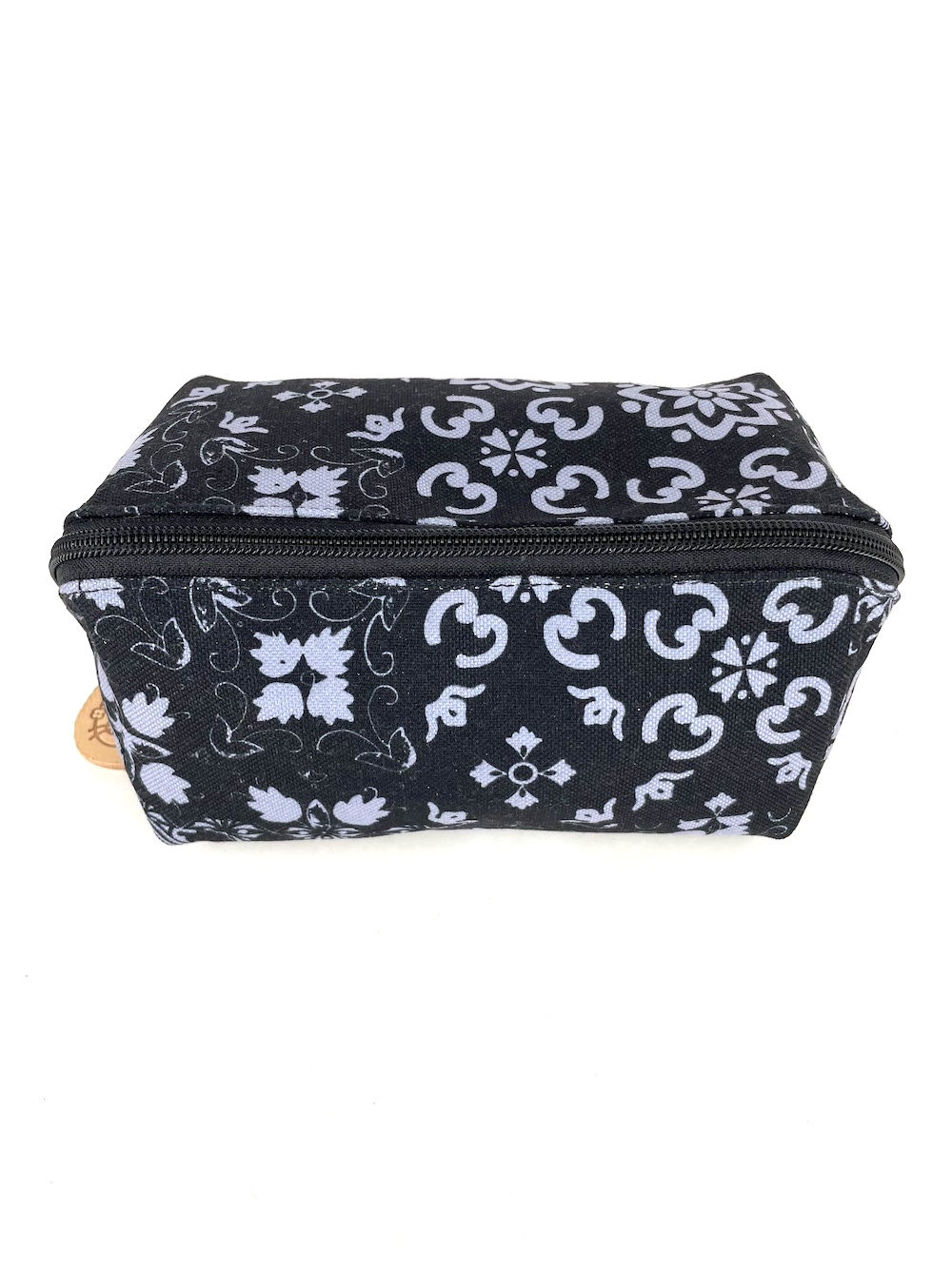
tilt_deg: -49.2
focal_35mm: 26
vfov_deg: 67.3
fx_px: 953
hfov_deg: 53.1
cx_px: 476
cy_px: 634
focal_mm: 4.2
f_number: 1.6
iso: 32
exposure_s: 1/296
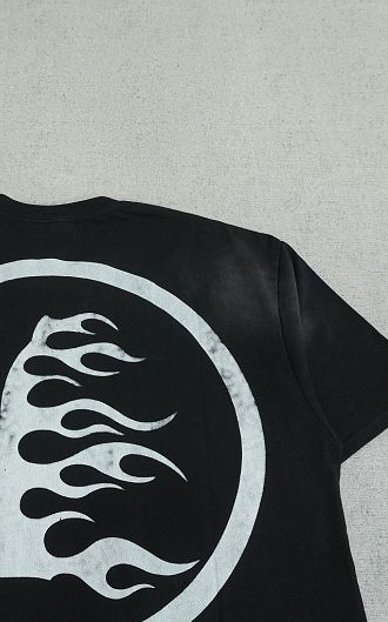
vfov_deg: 52.8
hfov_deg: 33.2
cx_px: 66
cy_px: 311
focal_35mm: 37
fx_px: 627
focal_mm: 16
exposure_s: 1/160
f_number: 8
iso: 1000
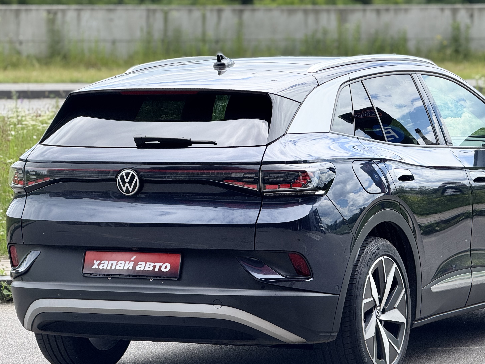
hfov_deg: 11.8
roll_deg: +0.2
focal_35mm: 167
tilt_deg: -3.7
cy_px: 195
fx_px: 2340
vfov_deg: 8.9
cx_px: 302
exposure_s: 1/728
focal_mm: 15.66
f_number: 2.8
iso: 50
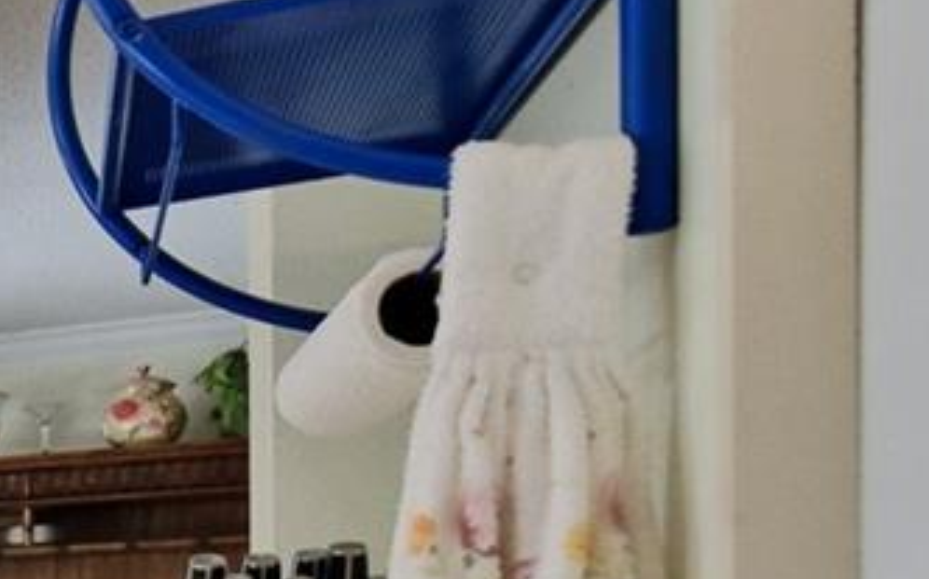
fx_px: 1493
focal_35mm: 59
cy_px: 716
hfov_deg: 17.7
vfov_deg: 20.4
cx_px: -1061
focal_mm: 8
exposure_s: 1/500
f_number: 2.8
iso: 640
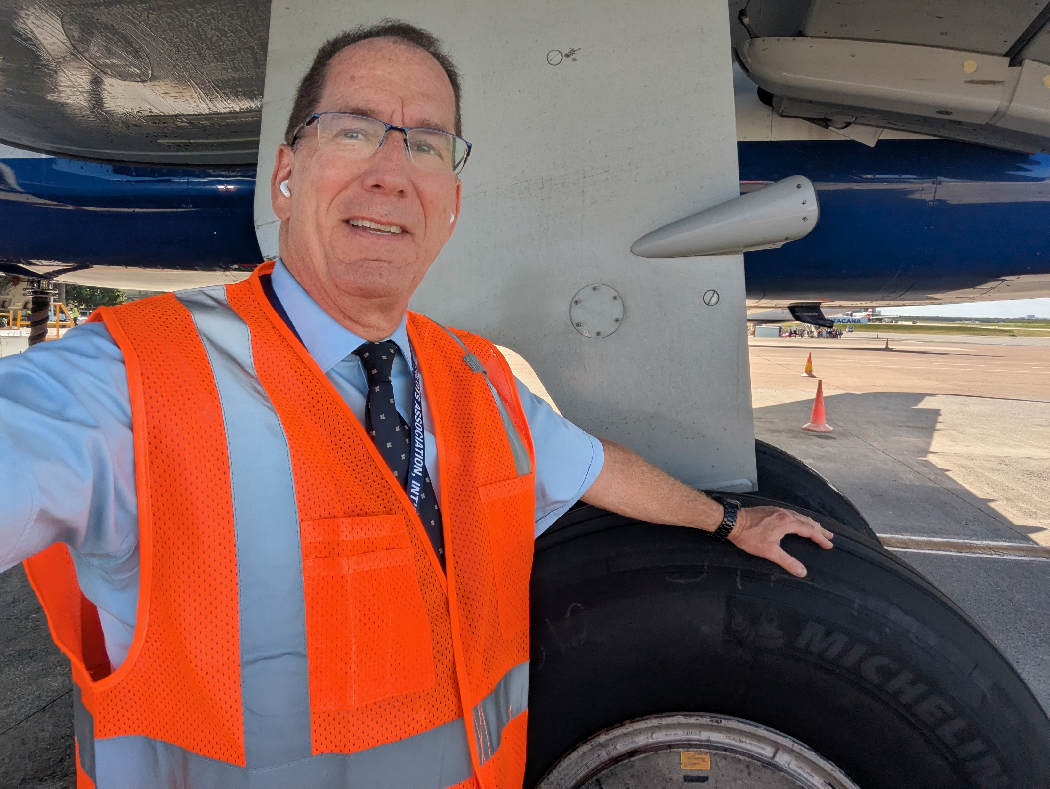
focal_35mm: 24
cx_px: 525
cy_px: 394
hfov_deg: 71.6
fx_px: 728
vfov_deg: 56.9
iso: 37
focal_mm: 2.51
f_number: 2
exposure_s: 1/982
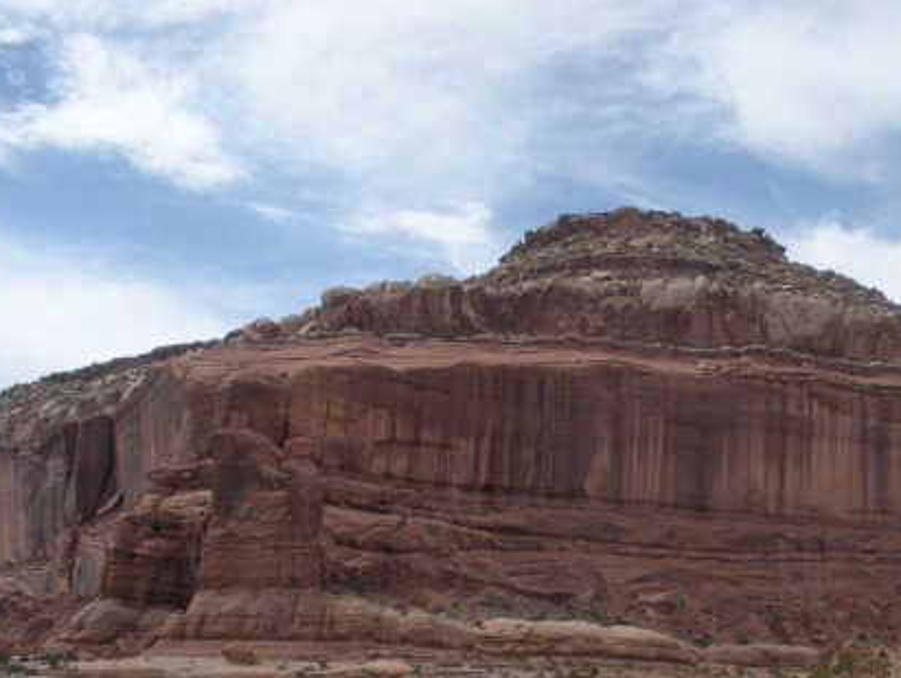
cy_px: 524
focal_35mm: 56
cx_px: 642
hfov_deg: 33.8
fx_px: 1459
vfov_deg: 25.8
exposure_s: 1/891
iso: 64
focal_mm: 6.3
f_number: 3.5
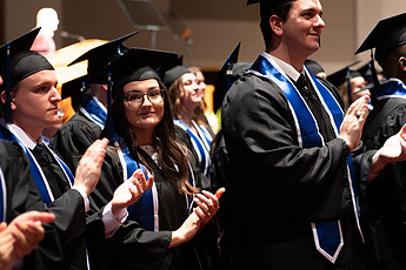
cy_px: 164
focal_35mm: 124
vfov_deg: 11.1
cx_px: 159
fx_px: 1398
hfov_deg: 16.5
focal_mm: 70
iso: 2000
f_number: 2.8
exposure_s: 1/100
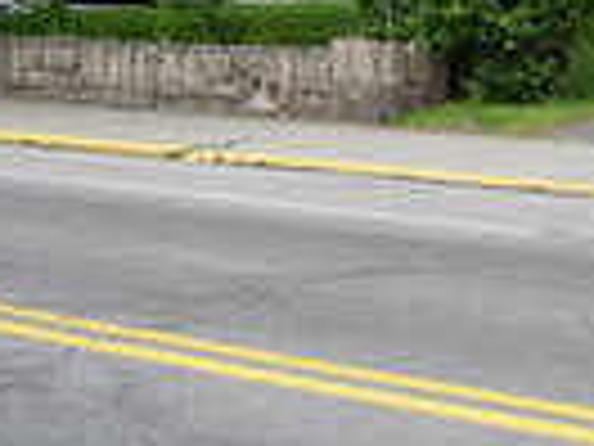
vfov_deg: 13.9
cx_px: 626
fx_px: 1750
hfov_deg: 18.6
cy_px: -153
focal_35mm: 102
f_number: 2.8
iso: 50
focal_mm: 5.7
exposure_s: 1/289
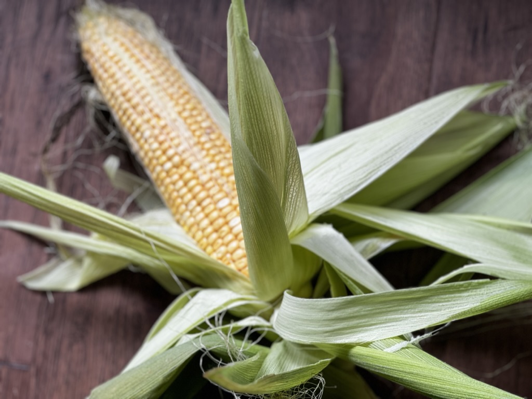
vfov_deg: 19.2
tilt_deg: -84.1
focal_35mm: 77
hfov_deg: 25.3
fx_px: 1184
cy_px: 200
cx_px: 266
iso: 80
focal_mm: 9
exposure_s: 1/99
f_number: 2.8
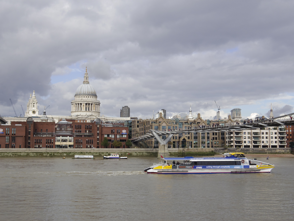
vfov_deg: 30.9
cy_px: 110
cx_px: 147
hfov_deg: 40.4
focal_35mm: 47
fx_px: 399
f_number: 4
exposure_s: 1/1250
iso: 125
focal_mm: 8.5
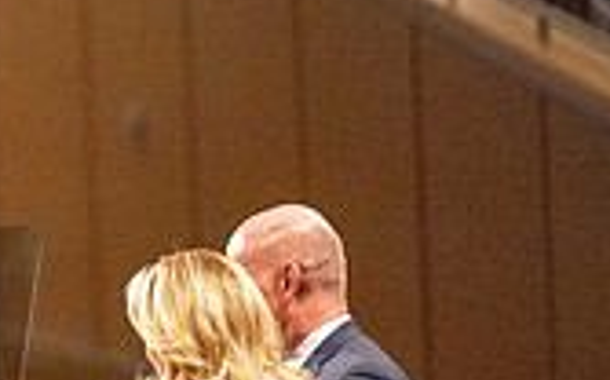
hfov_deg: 3.0
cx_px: -431
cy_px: 181
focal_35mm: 709
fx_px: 11775
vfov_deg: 1.8
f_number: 2.8
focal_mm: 200
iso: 20000
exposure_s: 1/200
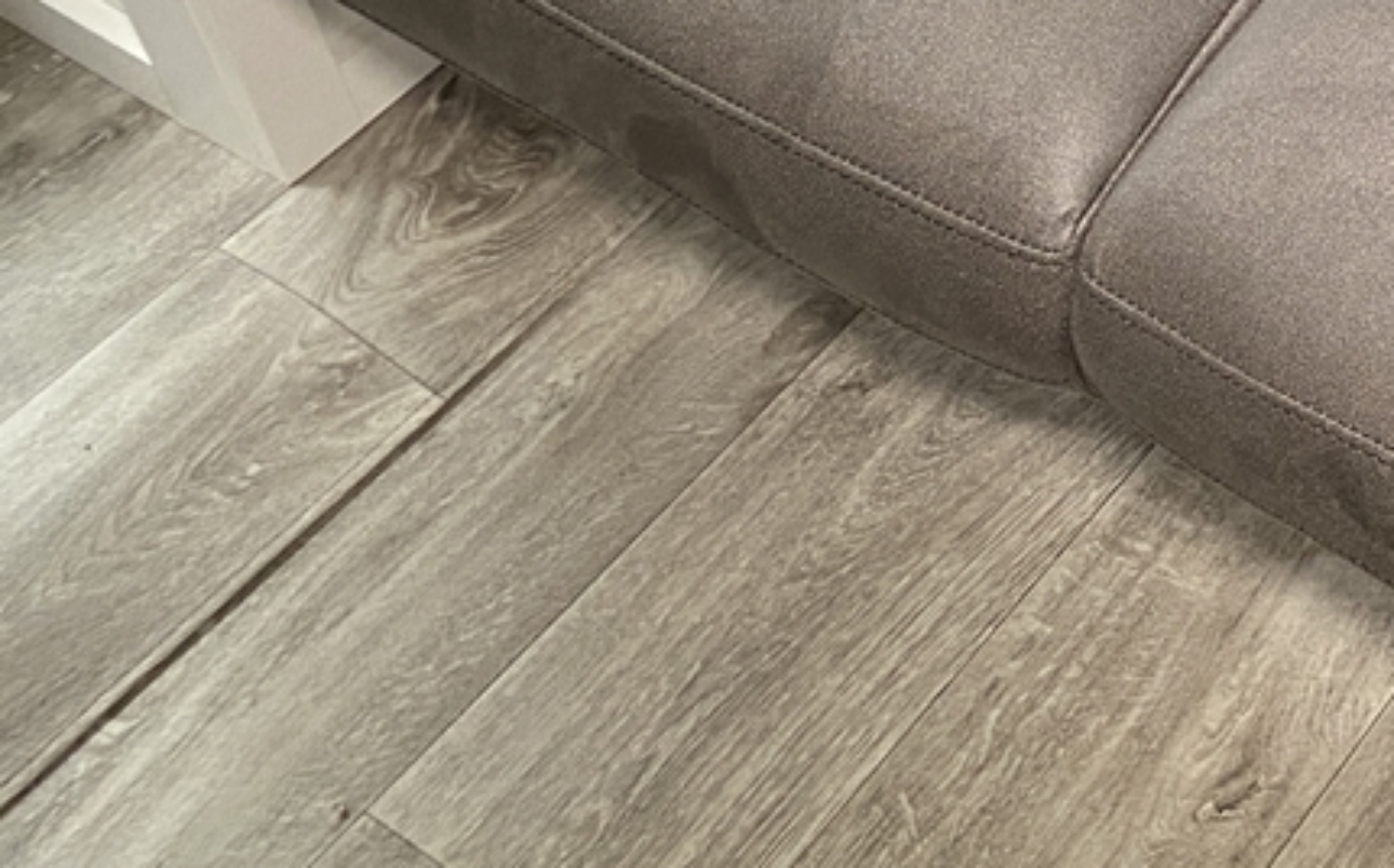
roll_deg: -2.5
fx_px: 2923
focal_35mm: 77
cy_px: -496
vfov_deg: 15.4
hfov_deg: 23.4
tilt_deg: -37.8
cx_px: 1854
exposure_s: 1/60
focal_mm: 4.25
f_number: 1.8
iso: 160
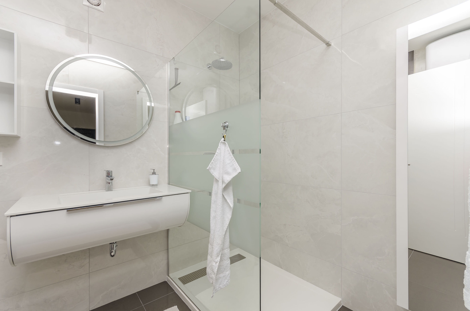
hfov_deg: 100.5
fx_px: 195
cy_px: 156
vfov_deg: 77.1
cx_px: 235
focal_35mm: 15
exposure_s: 1/100
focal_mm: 10
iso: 100
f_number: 8
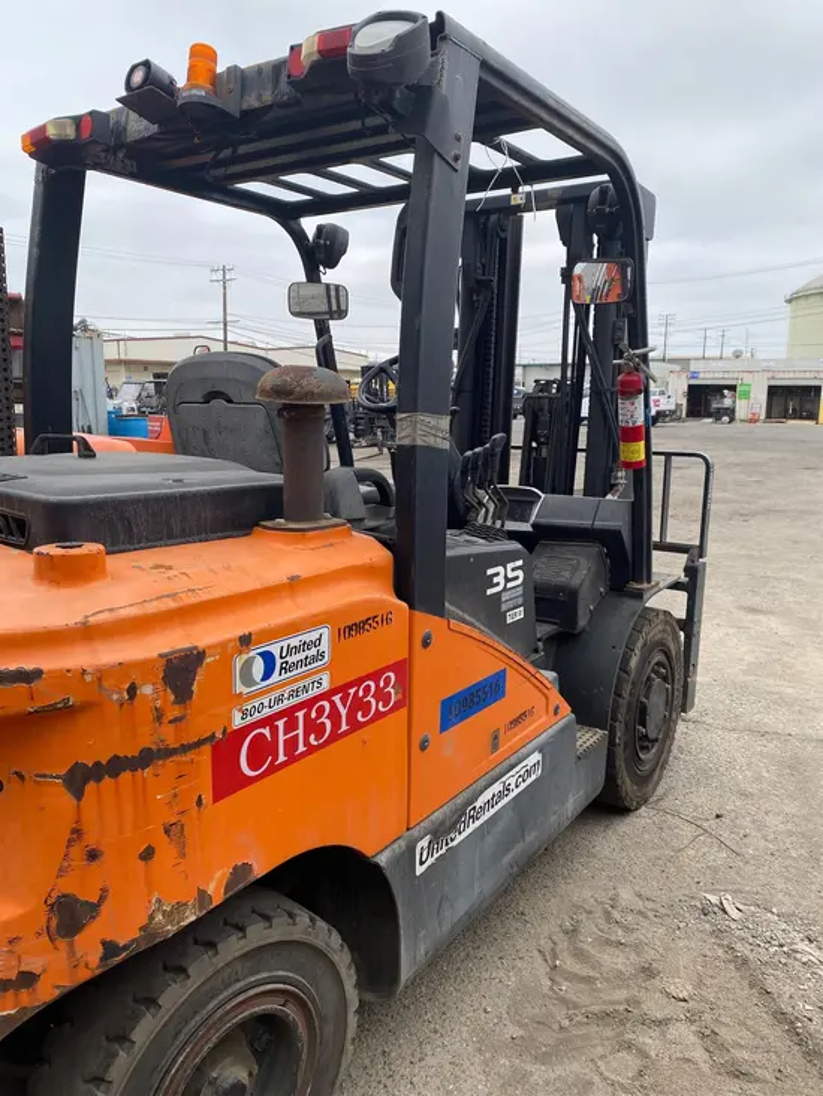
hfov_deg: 53.1
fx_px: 824
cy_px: 548
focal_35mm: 26
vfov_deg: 67.3
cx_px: 412
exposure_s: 1/270
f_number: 1.8
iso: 32
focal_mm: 4.25
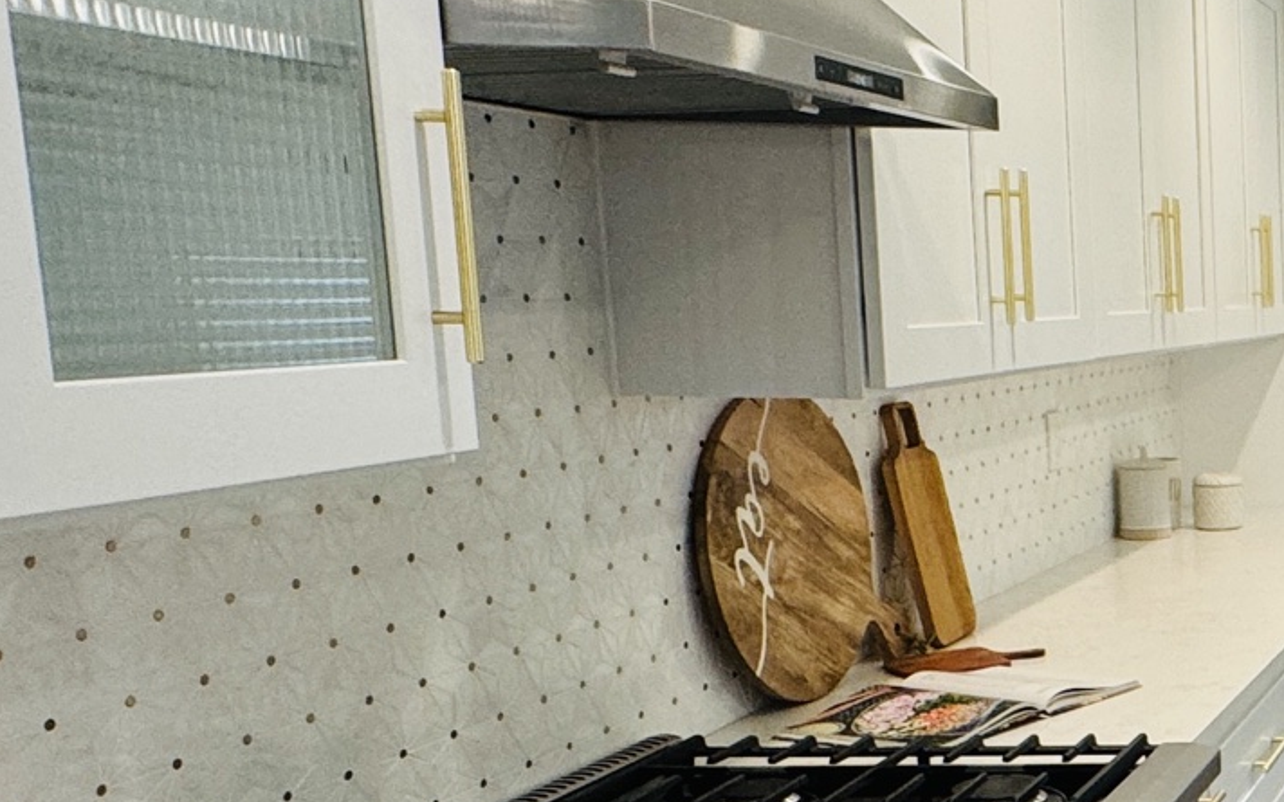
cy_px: 542
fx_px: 1750
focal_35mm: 50
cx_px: 1807
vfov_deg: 25.7
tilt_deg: -8.2
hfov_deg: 29.3
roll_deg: -1.3
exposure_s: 1/120
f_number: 2.2
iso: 160
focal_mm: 2.22
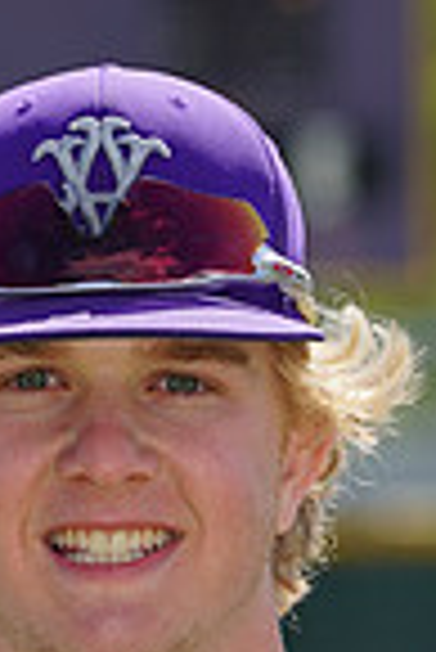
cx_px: 198
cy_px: 1012
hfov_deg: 1.4
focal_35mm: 1009
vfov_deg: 2.0
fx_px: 18285
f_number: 9
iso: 100
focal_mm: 253
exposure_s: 1/250
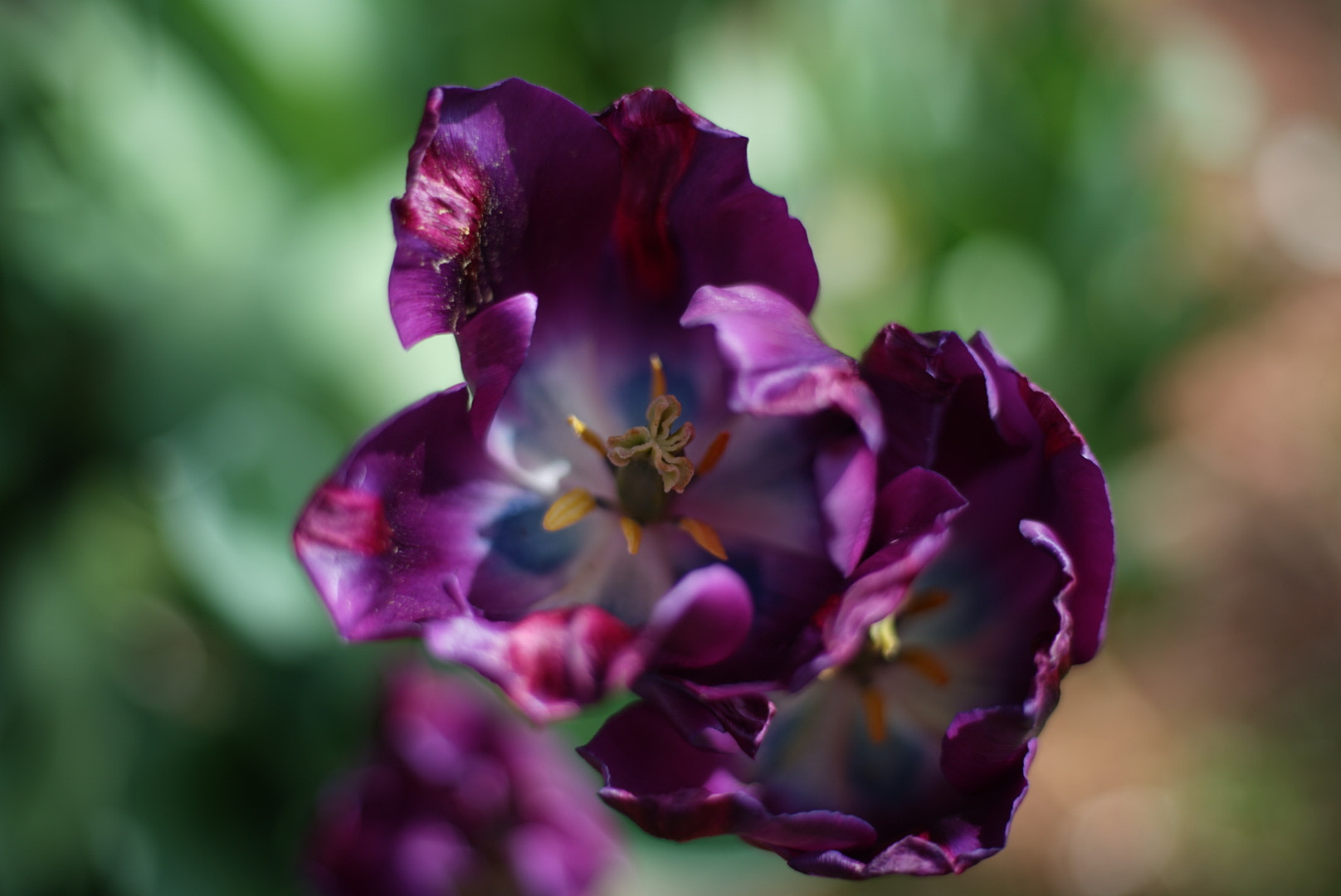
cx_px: 670
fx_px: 1864
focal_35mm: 50
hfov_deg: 39.6
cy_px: 448
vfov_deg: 27.0
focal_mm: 50
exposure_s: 1/1000
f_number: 1.8
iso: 80
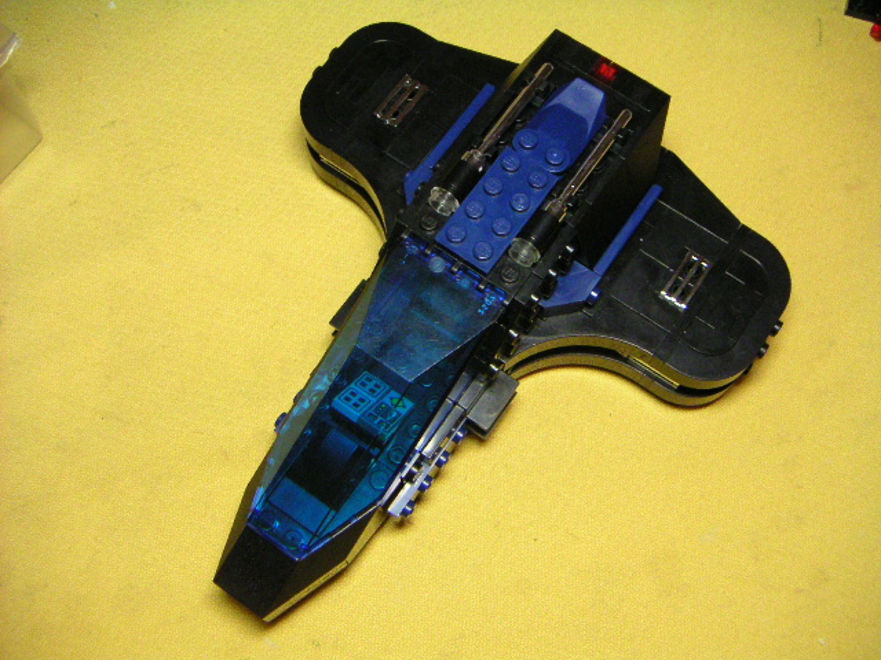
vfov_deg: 36.0
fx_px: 1018
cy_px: 330
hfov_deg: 46.8
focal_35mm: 40
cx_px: 440
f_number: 2.9
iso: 400
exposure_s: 1/90
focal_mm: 5.3
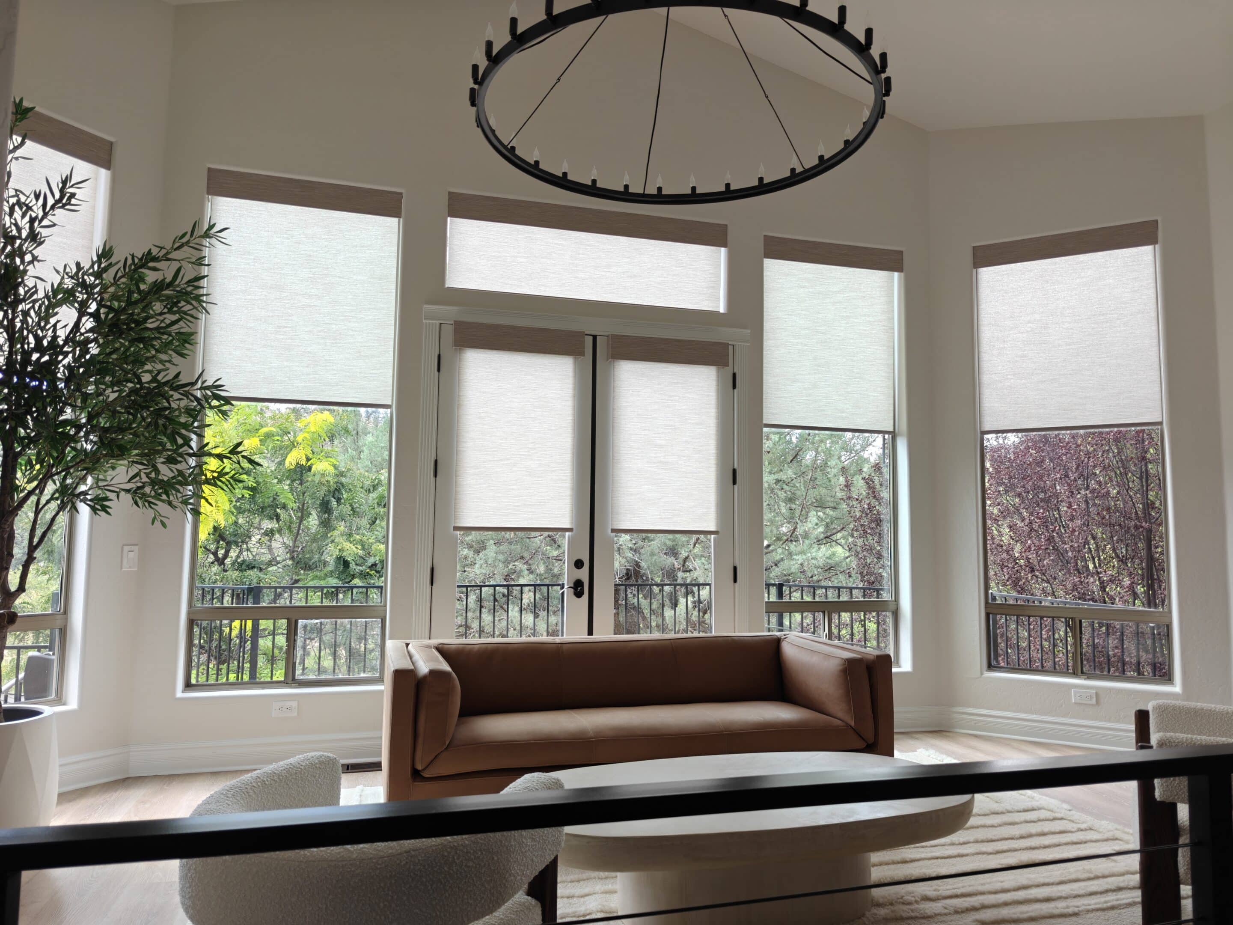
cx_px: 616
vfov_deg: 58.9
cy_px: 462
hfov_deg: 73.9
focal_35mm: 23
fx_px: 819
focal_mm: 6.06
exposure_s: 1/300
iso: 160
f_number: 1.6
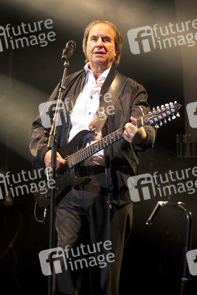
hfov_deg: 10.6
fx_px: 1066
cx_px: 98
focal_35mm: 130
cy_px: 148
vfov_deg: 15.8
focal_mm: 130
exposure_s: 1/400
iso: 1600
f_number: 3.2
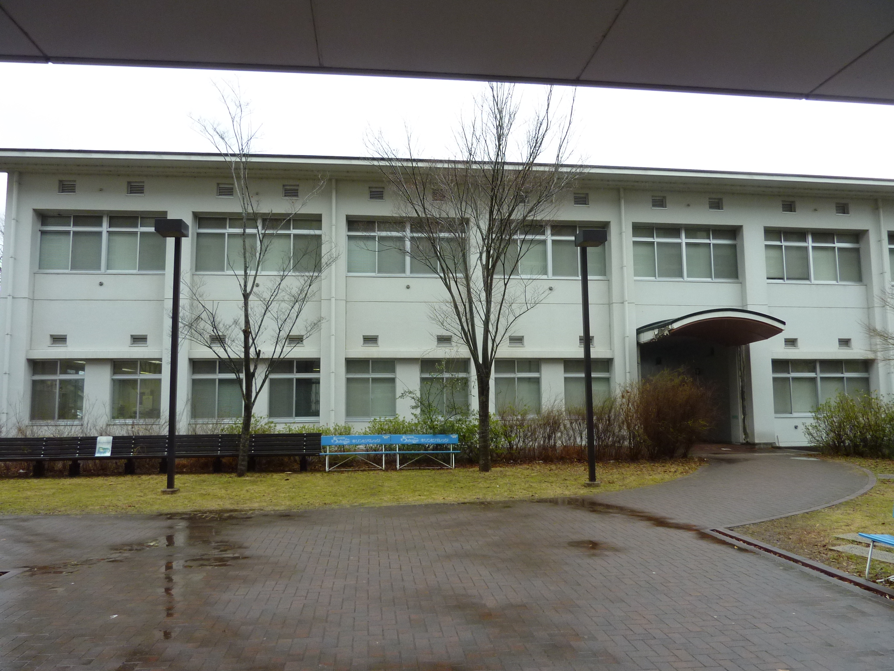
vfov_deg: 54.9
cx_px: 447
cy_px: 336
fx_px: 646
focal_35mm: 25
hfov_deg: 69.4
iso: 160
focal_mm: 4.1
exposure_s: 1/160
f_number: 3.3
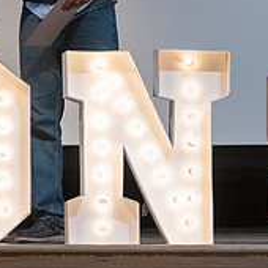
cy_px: -61
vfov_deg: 7.1
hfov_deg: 7.2
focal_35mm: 243
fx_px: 2128
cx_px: 1
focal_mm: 70
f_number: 4
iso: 5000
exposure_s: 1/320
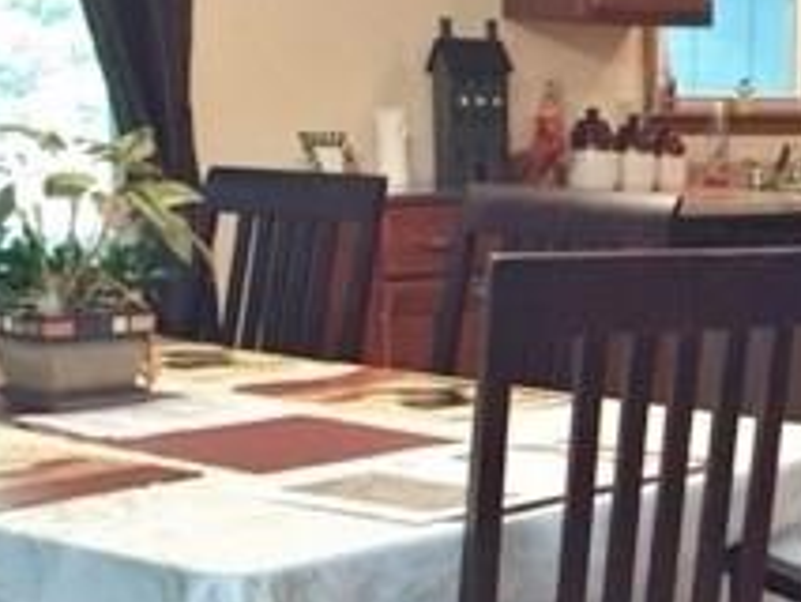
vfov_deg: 16.9
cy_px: 463
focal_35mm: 87
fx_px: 2014
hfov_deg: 21.3
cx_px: 884
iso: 200
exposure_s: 1/30
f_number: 2.2
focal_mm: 4.15
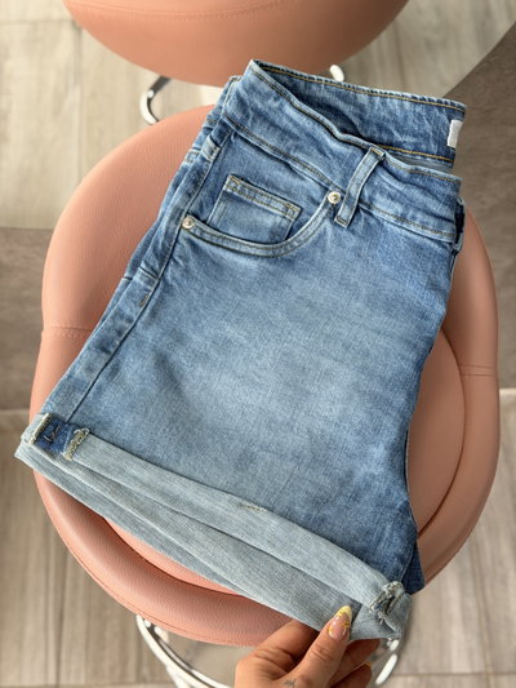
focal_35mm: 48
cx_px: 258
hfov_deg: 30.3
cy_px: 344
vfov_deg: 39.6
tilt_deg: -64.5
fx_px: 954
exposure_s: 1/121
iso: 80
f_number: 1.78
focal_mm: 6.76
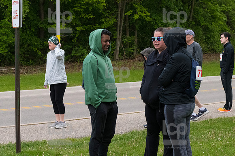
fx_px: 685
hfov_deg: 19.5
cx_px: 118
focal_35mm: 105
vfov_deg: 13.0
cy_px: 78
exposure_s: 1/1250
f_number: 7.1
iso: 3200
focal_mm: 70
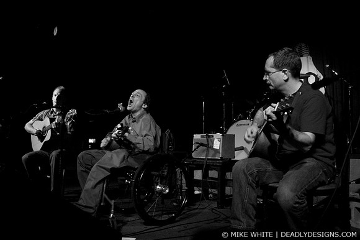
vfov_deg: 43.6
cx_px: 180
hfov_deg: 62.0
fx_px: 300
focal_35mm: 30
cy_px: 120
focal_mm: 20
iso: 800
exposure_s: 1/50
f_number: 3.2
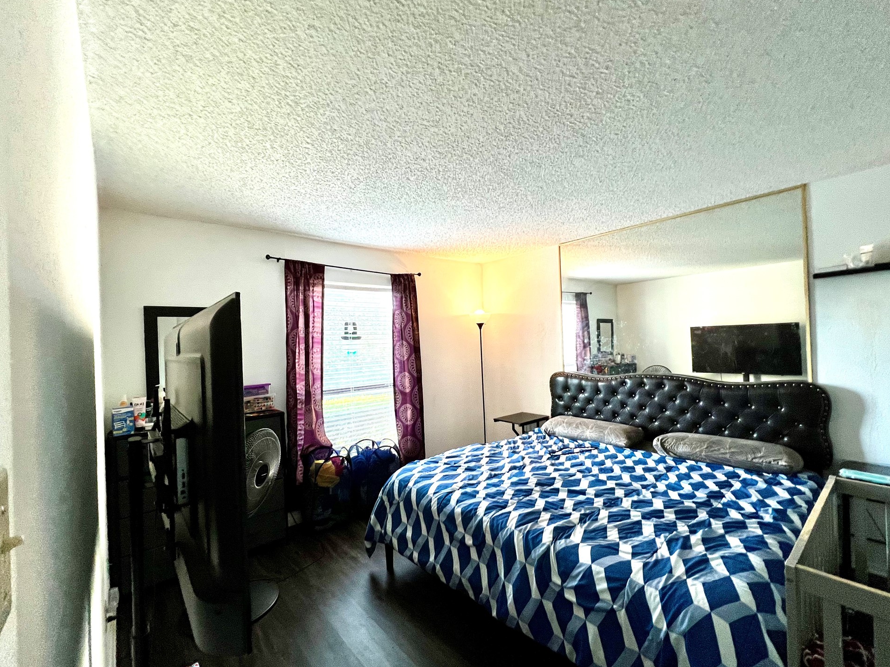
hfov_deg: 102.1
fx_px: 360
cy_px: 340
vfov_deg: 85.7
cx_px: 440
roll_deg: +1.9
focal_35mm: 14
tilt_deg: -0.5
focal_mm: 1.57
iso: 250
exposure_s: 1/120
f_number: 1.8
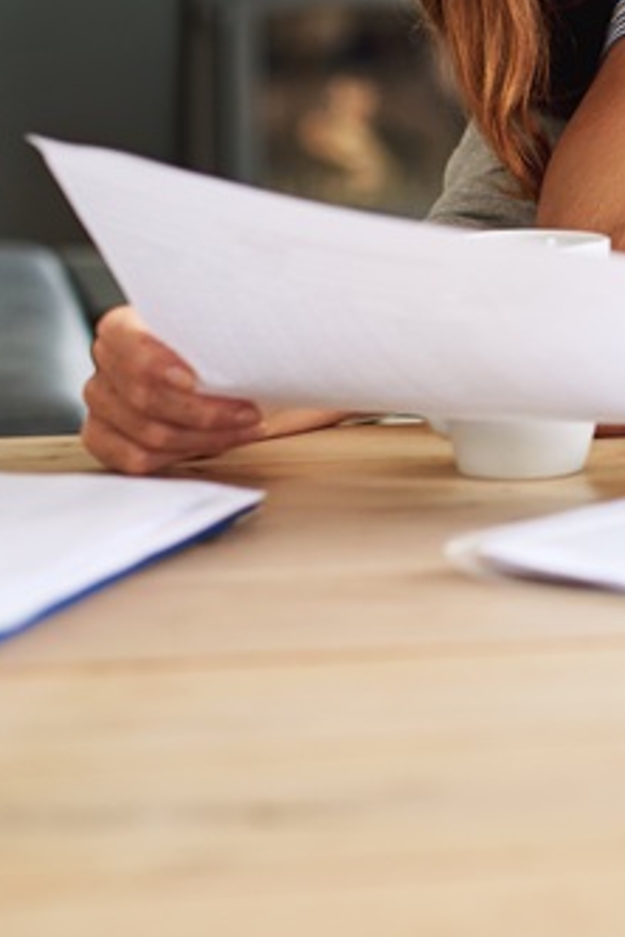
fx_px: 3906
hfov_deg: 9.0
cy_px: 58
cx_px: 892
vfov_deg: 13.5
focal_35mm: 150
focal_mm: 50
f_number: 2
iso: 200
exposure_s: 1/1000
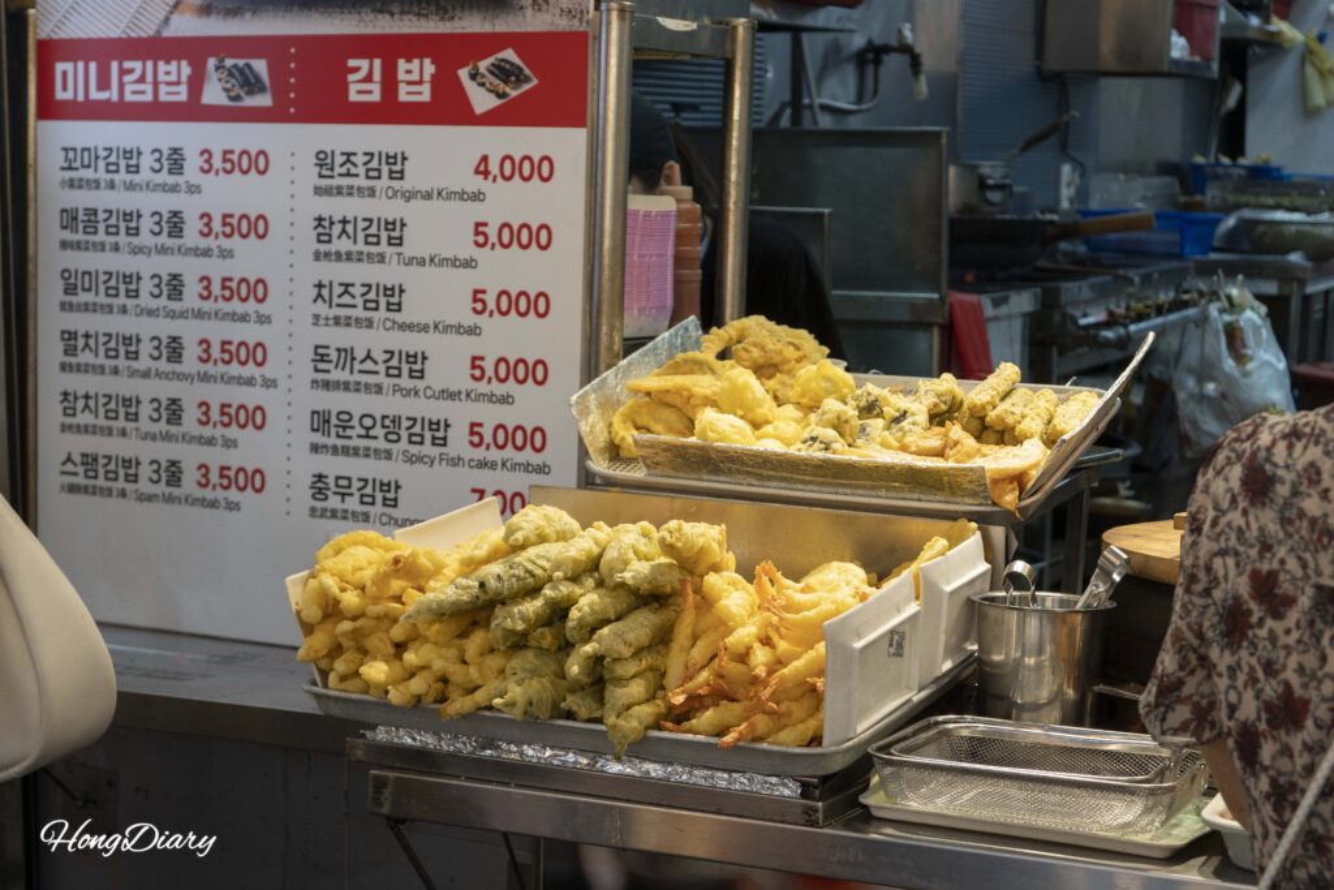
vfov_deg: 22.6
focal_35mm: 60
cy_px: 445
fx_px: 2223
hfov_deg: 33.4
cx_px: 667
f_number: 5.6
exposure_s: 1/160
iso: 1600
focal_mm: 60
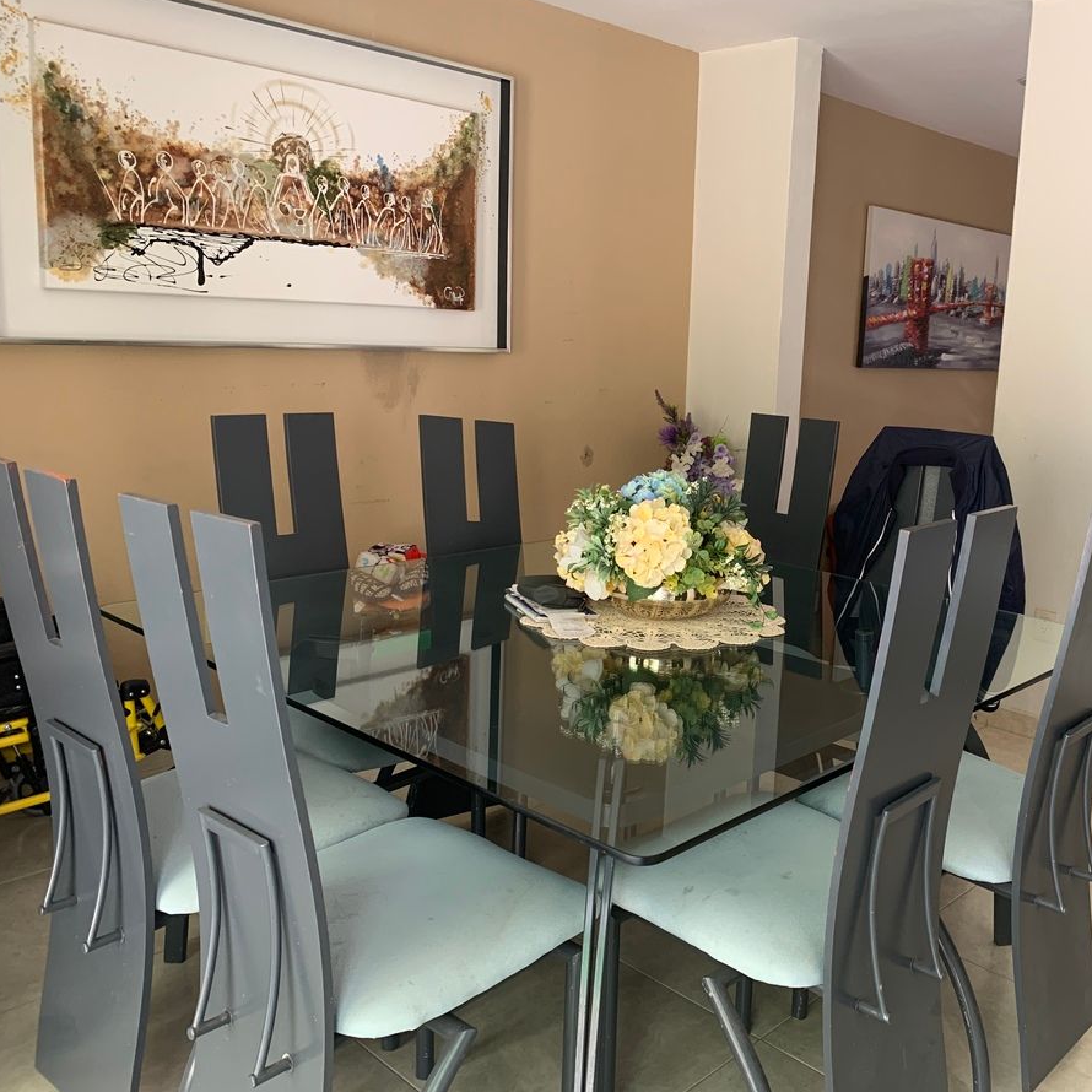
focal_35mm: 31
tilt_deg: -9.9
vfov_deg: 52.5
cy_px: 545
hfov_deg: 51.7
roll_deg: -2.3
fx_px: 1106
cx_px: 712
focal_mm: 4.25
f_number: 1.8
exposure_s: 1/60
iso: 125
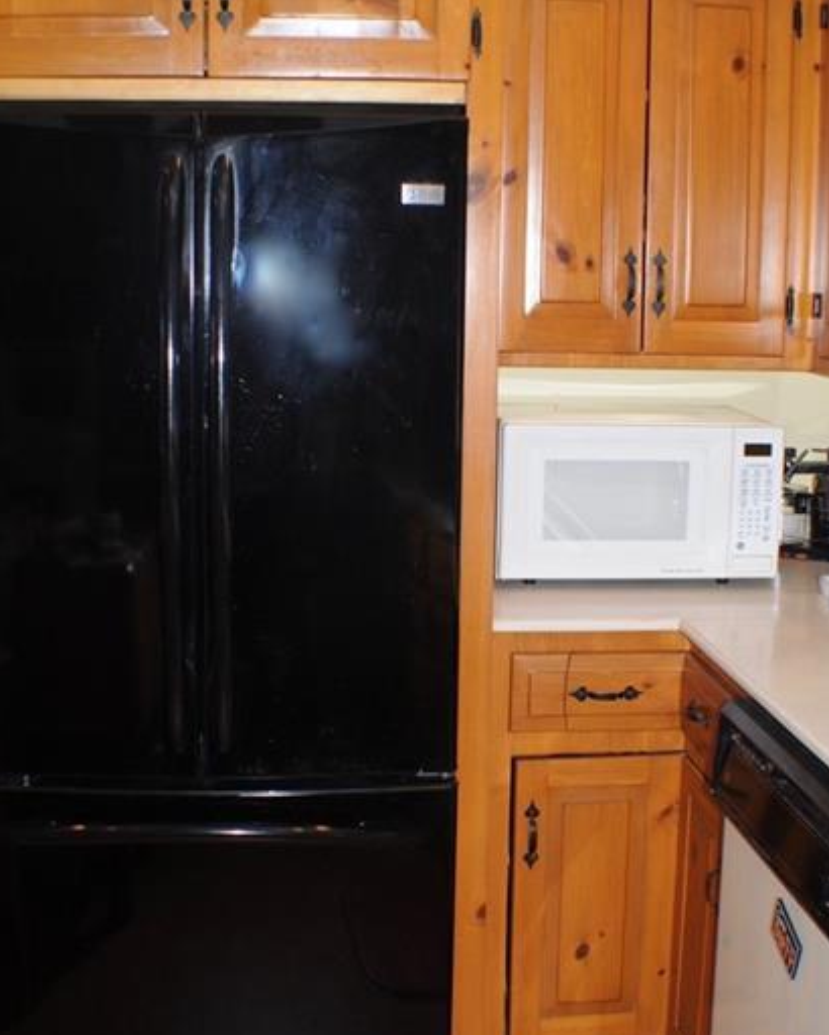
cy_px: 481
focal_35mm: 59
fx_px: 1808
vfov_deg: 31.9
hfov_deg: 25.8
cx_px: 461
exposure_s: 1/60
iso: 220
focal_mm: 28
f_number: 4.5
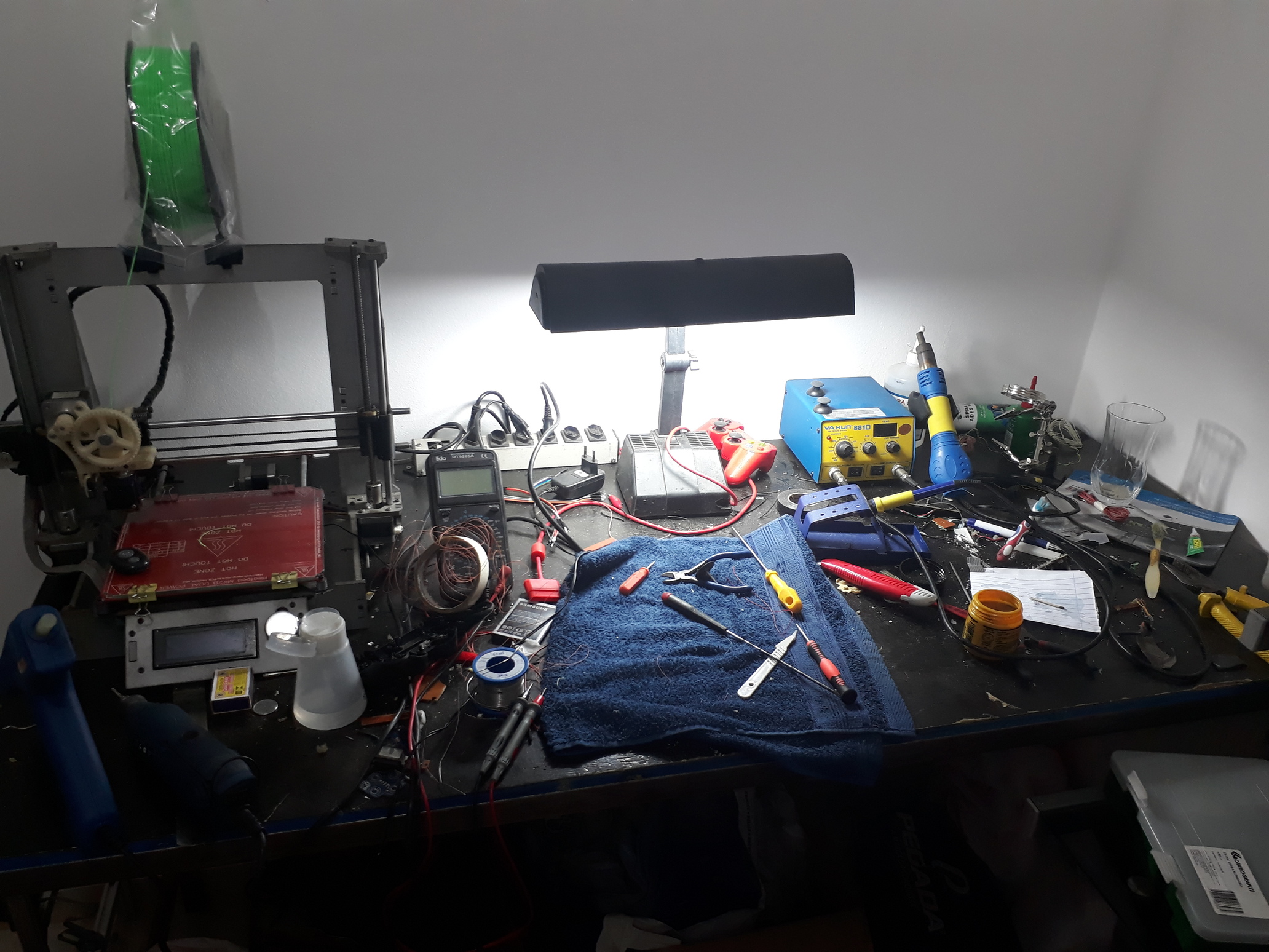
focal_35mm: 27
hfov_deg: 65.3
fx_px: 990
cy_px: 476
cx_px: 634
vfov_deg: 51.4
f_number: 1.9
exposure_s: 1/30
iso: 100
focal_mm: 3.6
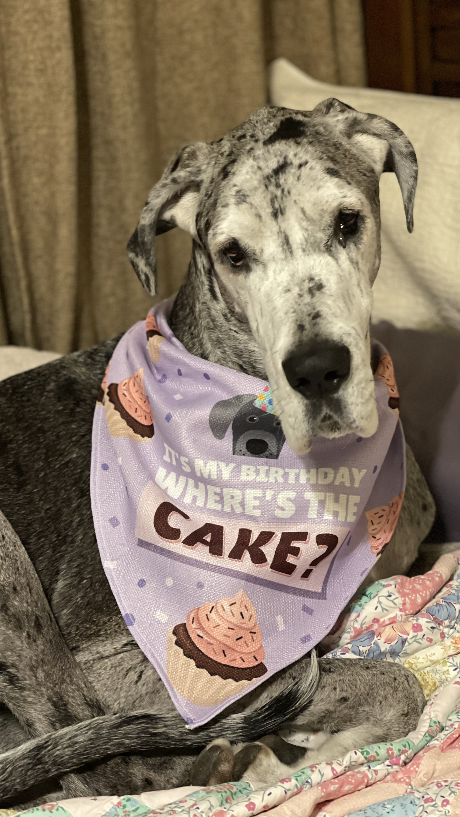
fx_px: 1518
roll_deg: +6.0
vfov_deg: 30.2
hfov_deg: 17.2
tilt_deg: -20.2
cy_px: 409
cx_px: 216
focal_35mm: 70
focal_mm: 7.5
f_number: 2.2
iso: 400
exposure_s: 1/17
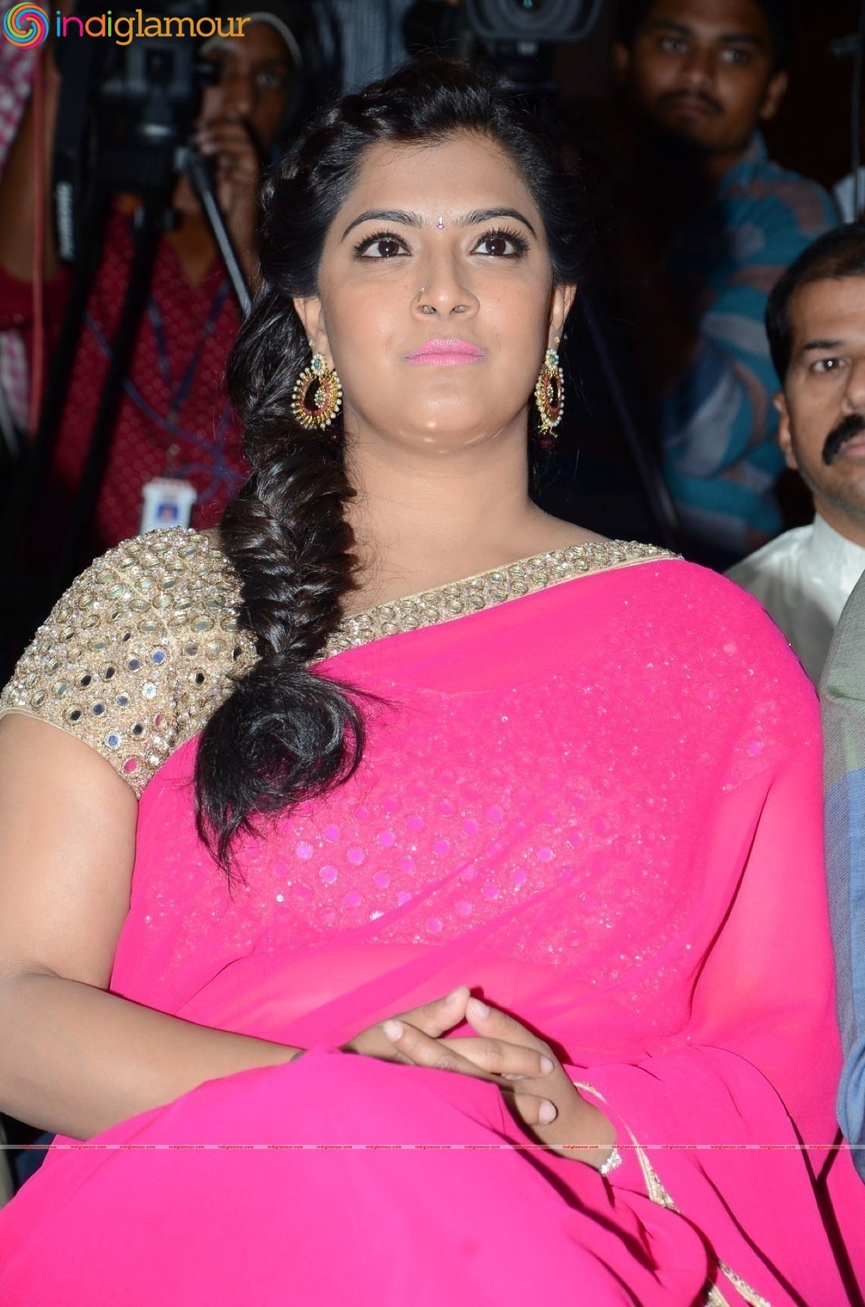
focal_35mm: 147
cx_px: 432
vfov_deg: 14.0
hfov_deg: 9.3
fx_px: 5324
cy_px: 654
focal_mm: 98
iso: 500
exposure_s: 1/125
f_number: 6.3
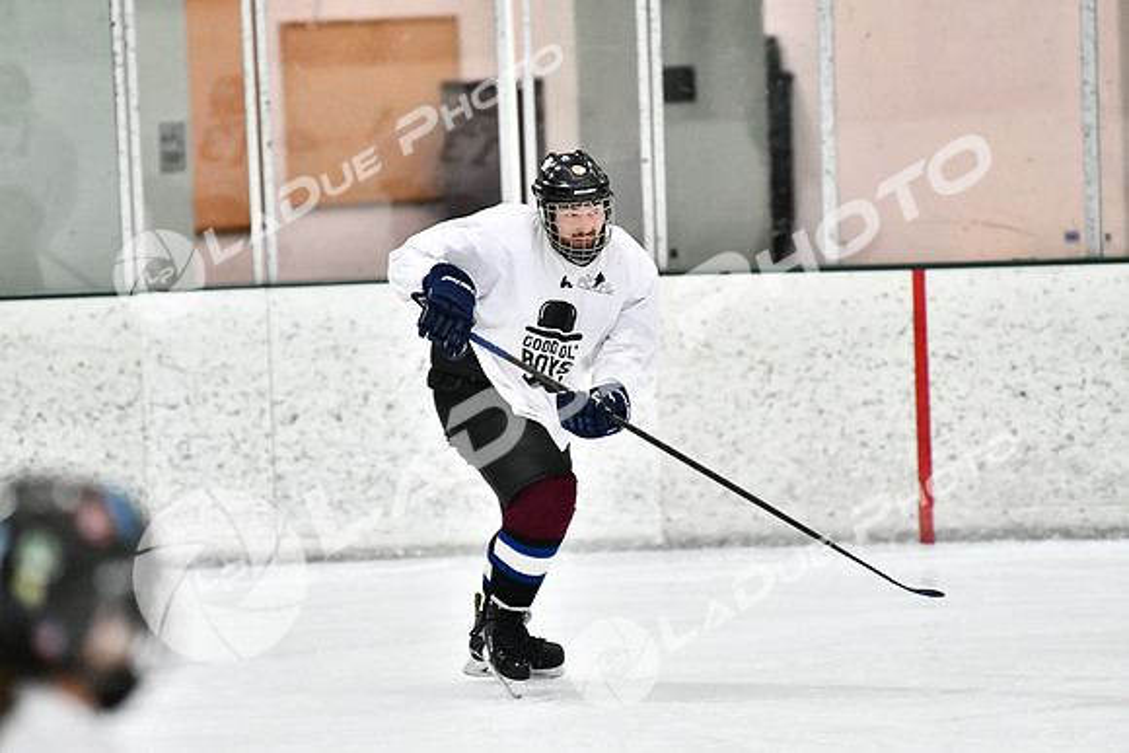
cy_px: 376
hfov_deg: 7.2
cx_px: 564
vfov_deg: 4.8
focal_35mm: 285
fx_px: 8940
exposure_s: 1/1250
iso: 5000
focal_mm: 190
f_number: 2.8
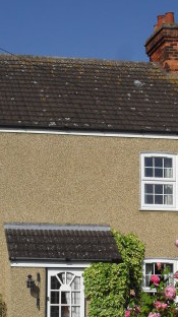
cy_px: 247
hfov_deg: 11.8
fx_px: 858
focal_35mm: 102
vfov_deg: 20.8
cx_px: 66
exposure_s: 1/250
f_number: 10.9
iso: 100
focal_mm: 10.1
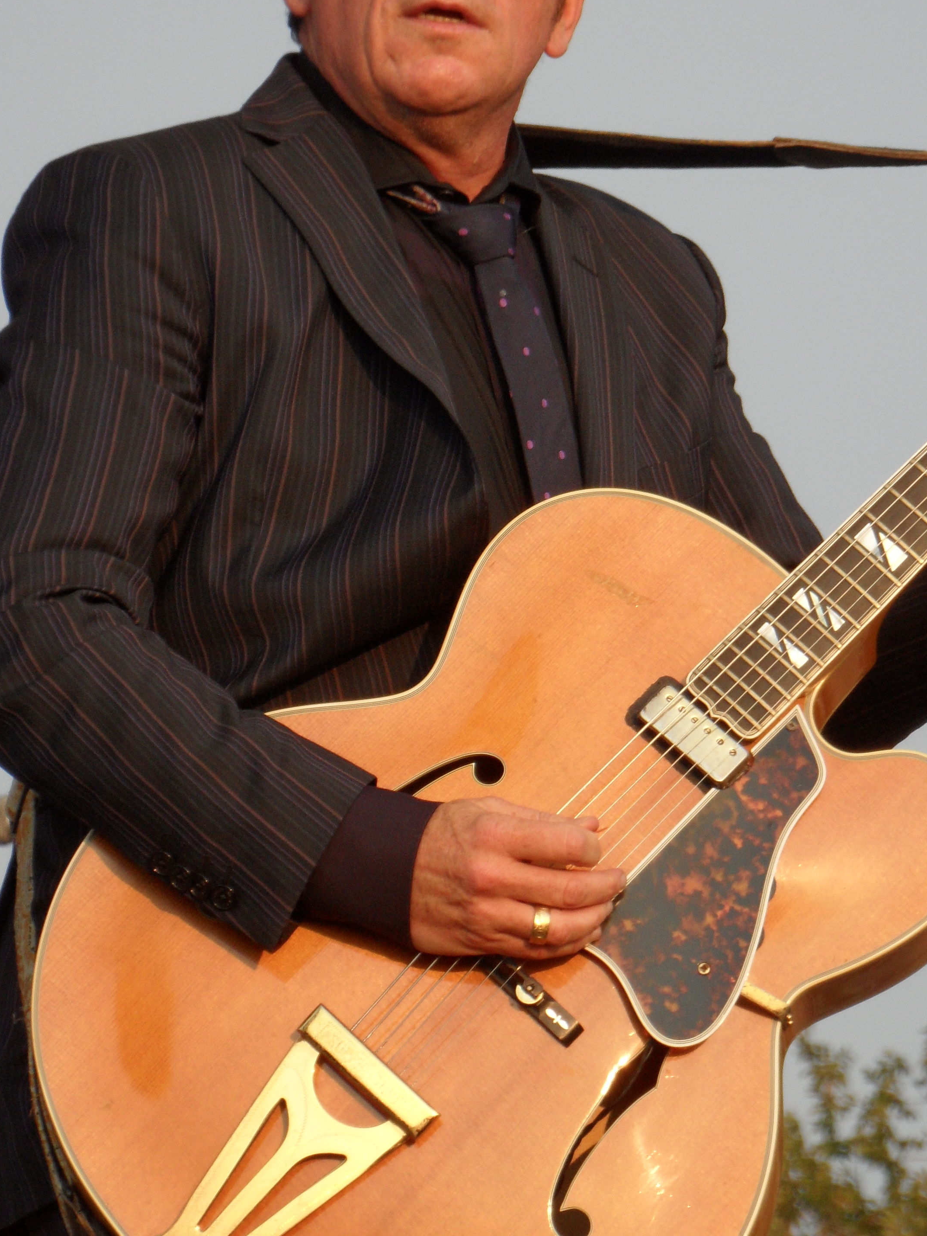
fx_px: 14995
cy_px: 499
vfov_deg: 4.7
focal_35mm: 420
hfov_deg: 3.5
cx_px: 526
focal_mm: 49.4
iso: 80
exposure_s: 1/180
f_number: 5.4
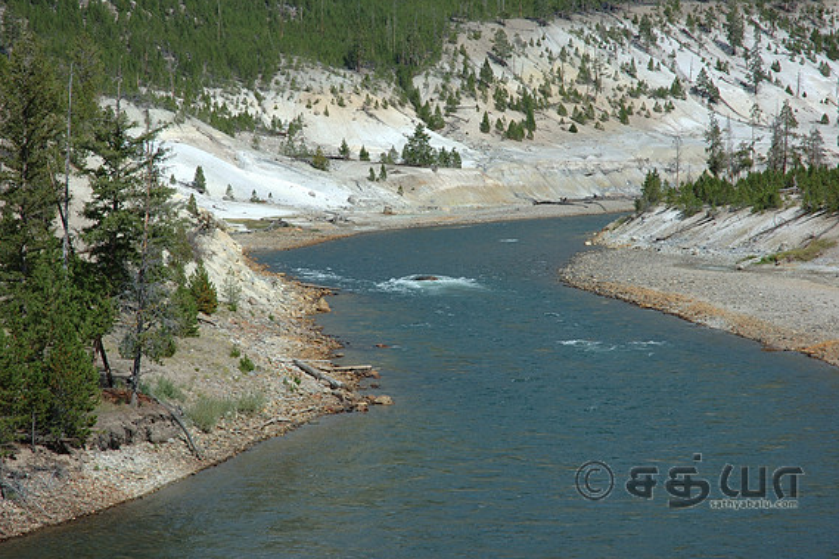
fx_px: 2493
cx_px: 422
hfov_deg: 19.1
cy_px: 277
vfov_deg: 12.8
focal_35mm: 107
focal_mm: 70
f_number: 10
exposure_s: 1/400
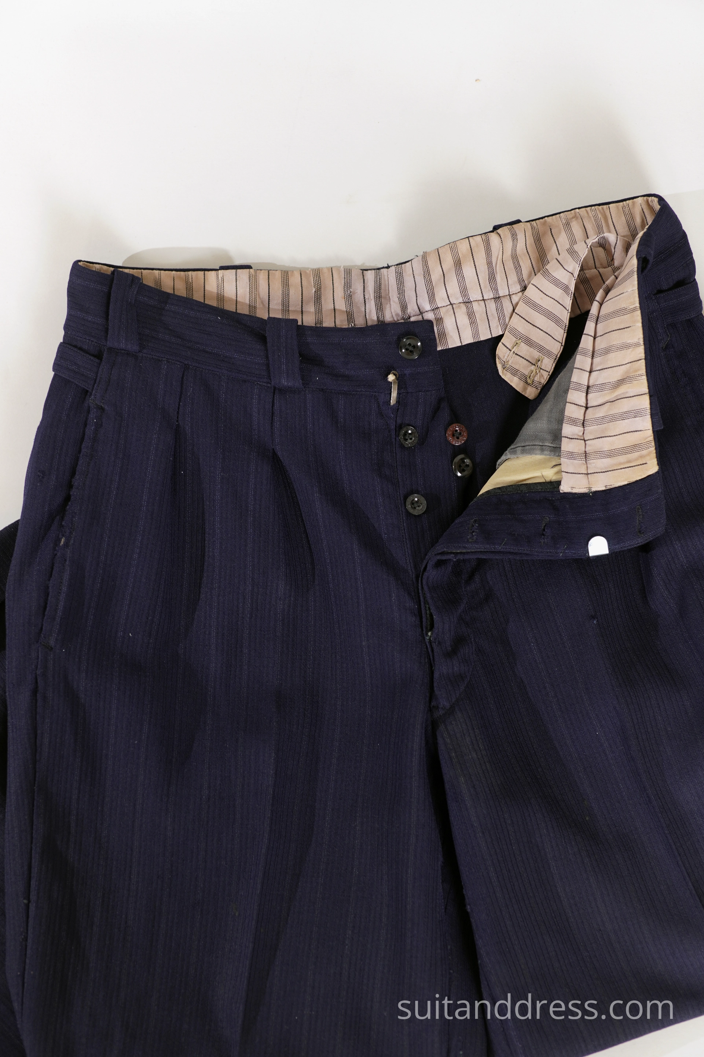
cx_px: 352
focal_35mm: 48
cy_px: 528
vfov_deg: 41.1
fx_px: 1408
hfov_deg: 28.1
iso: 200
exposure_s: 1/30
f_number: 2.8
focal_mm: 32
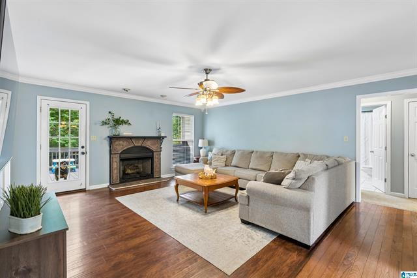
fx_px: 185
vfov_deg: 73.7
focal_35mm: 16
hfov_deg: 96.8
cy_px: 139
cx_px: 208
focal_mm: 16
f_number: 13
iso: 400
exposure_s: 1/2
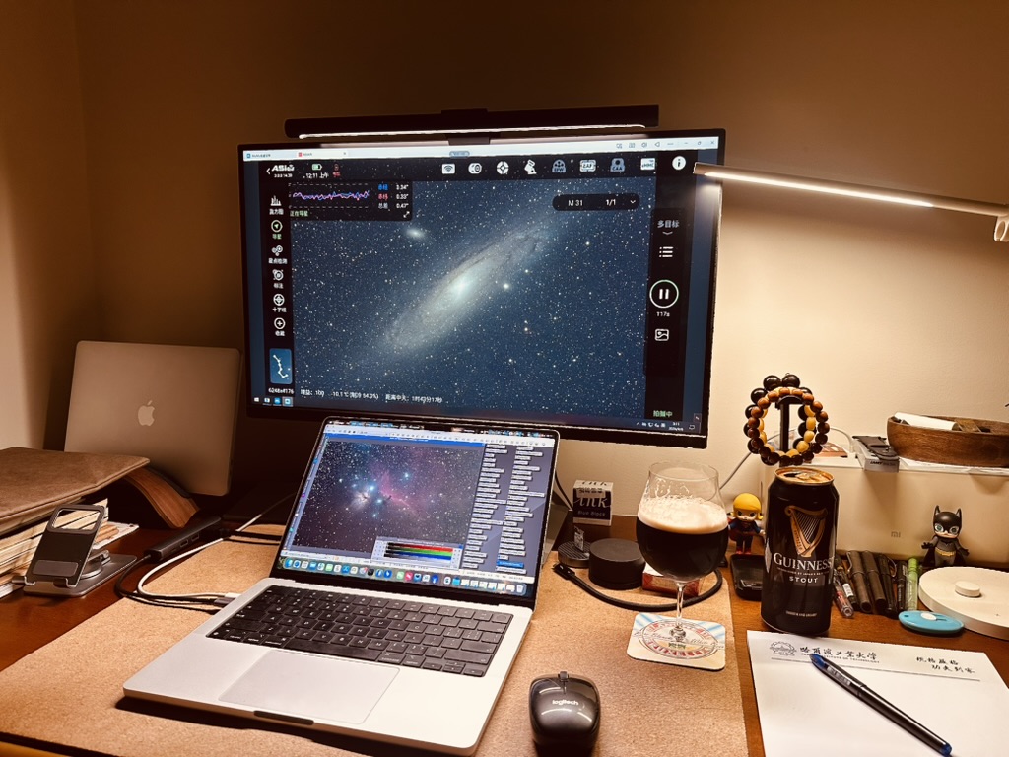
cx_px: 504
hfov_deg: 71.6
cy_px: 378
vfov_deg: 56.8
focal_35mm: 24
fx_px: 700
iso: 200
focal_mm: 6.86
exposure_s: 1/61
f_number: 1.78
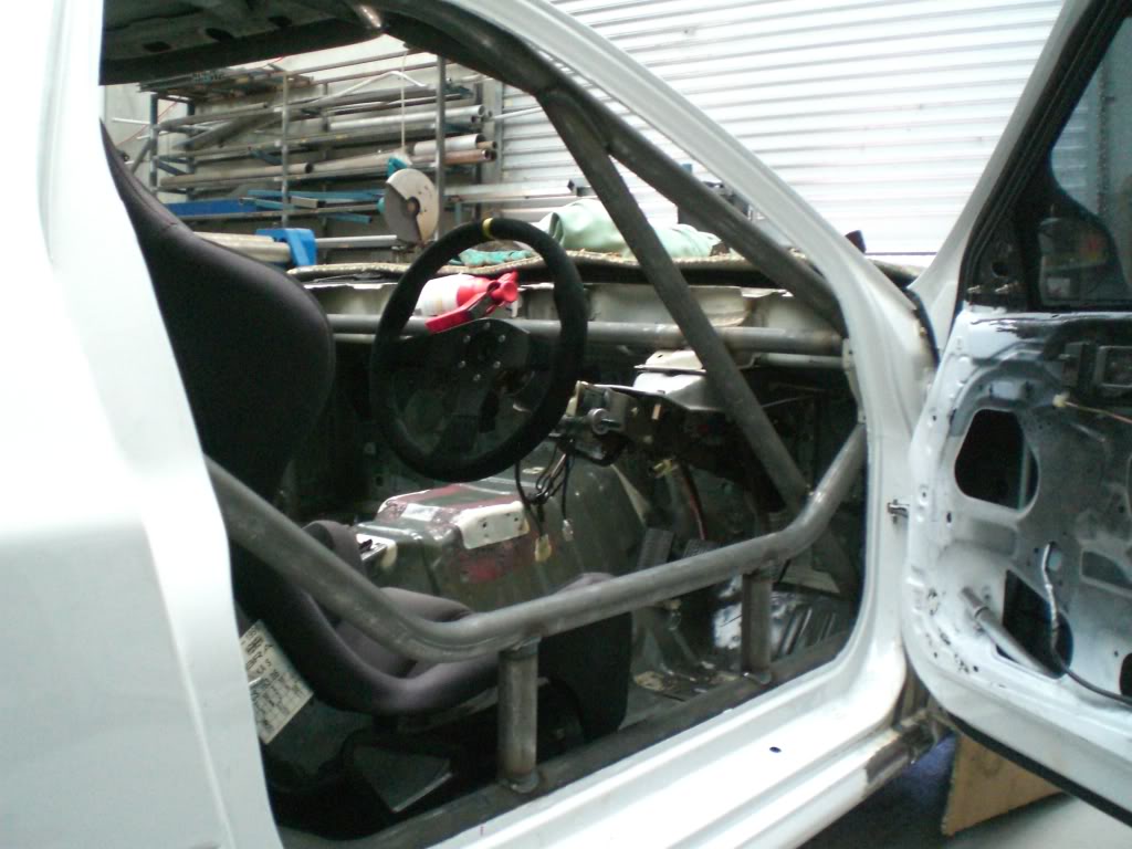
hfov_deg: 49.0
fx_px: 1243
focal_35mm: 38
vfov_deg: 37.7
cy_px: 424
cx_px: 566
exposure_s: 1/80
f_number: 3.1
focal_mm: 6.3
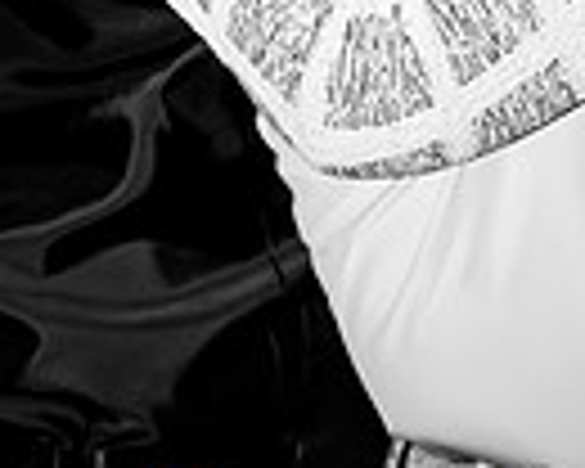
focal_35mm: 365
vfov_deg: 4.2
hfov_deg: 5.3
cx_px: 164
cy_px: -256
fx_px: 6313
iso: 400
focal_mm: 75
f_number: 3.2
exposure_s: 1/200
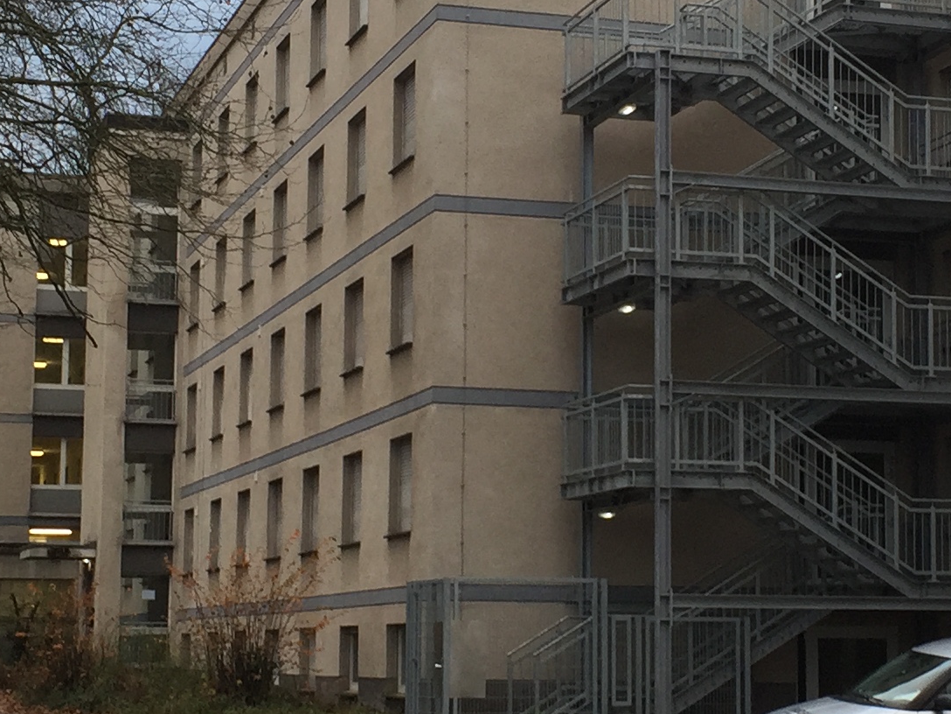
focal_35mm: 87
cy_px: 396
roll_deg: -0.7
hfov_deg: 22.4
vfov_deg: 17.0
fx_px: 2390
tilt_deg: +7.2
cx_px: 631
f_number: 2.2
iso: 40
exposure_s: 1/100
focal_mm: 4.15
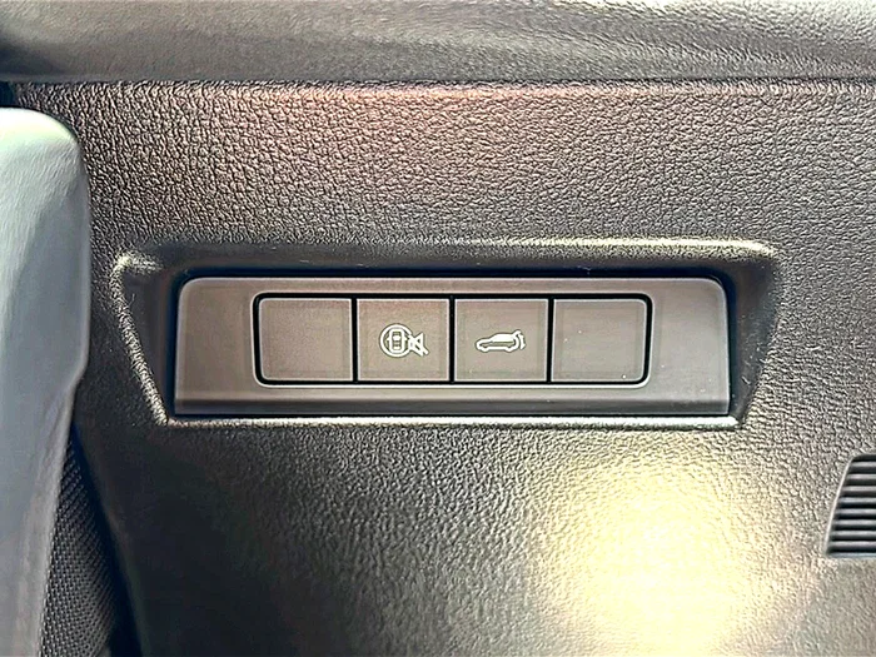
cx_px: 438
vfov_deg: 36.8
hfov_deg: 47.9
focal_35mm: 39
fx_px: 987
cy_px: 328
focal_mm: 6.86
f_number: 1.78
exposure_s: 1/50
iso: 160
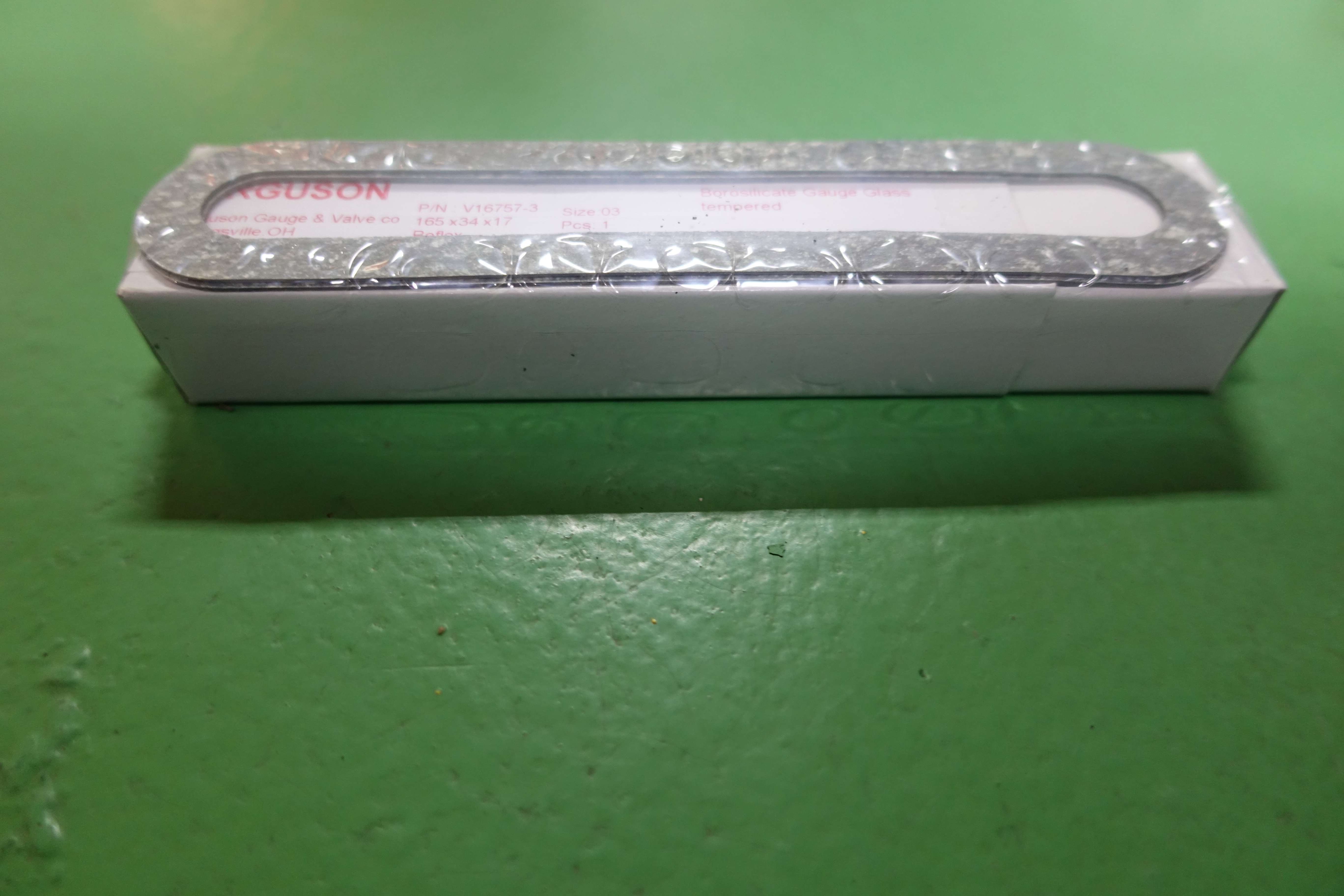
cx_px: 672
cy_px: 448
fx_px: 896
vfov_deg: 53.1
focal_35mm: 24
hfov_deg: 73.7
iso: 500
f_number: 1.8
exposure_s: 1/30
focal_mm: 8.8
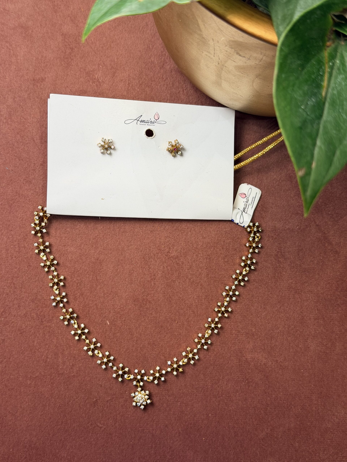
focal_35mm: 48
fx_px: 642
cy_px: 231
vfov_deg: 39.7
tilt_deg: -77.5
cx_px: 174
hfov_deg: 30.3
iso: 50
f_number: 1.78
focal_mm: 6.76
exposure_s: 1/120
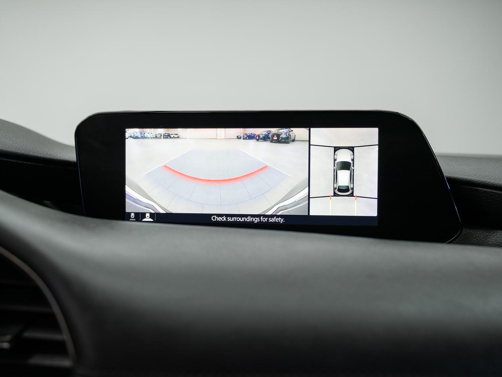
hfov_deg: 52.7
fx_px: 507
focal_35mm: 35
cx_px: 251
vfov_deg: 40.8
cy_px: 188
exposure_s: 1/40
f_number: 3.5
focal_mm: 32.3
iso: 250
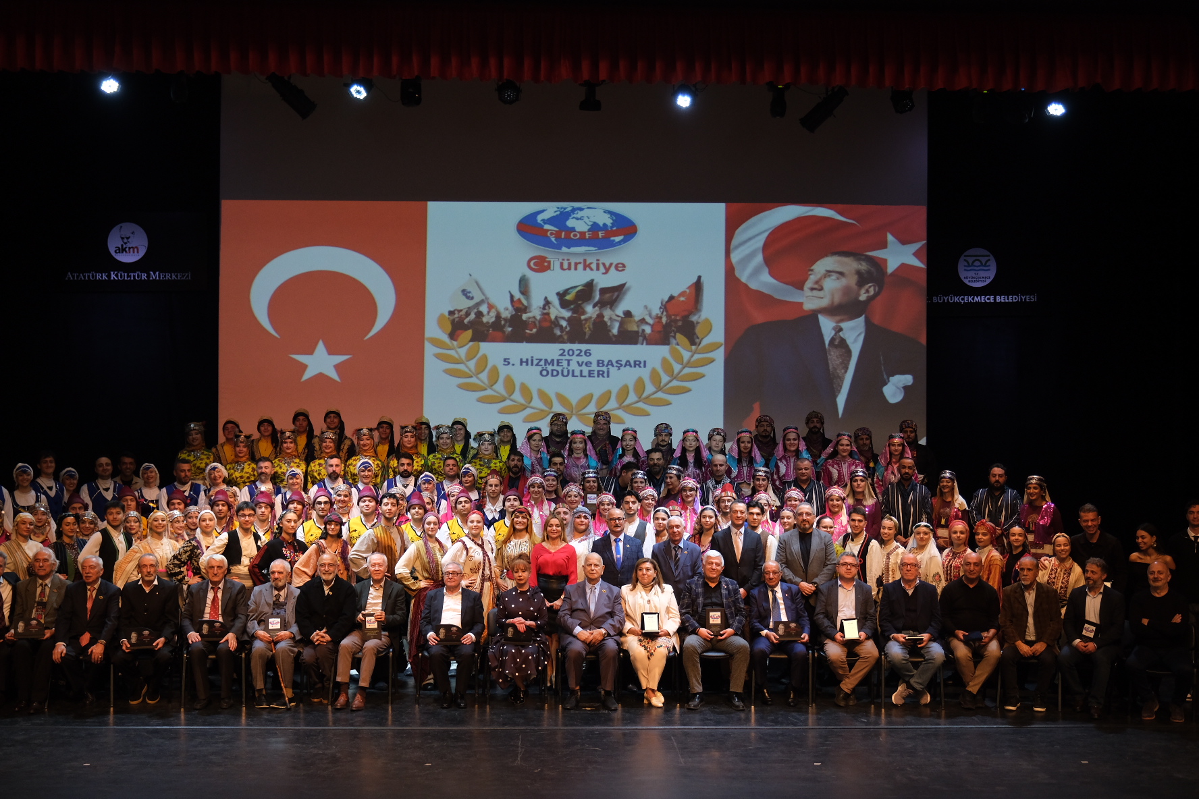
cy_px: 400
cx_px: 600
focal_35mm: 42
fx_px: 1399
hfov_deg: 46.4
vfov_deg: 31.9
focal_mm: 28.3
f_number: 2.8
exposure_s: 1/125
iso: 1250
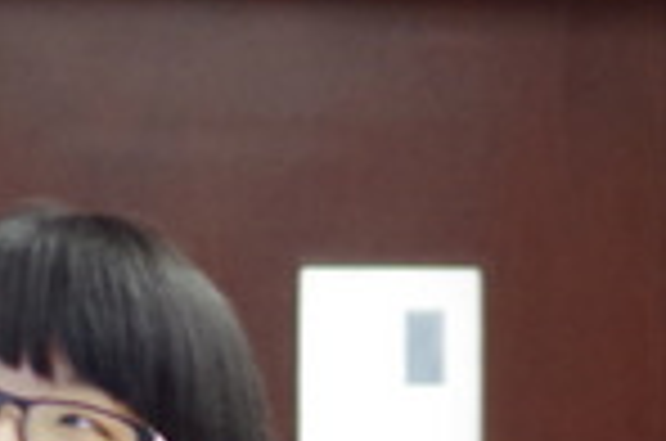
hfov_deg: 7.3
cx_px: 500
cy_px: 810
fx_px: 5206
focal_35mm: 282
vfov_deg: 4.8
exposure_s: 1/40
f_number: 2.4
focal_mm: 35
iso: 800
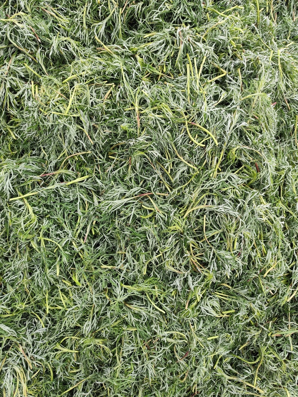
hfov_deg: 58.9
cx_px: 149
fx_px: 264
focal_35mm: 23
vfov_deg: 73.9
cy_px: 198
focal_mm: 6.14
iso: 50
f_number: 1.65
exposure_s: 1/134
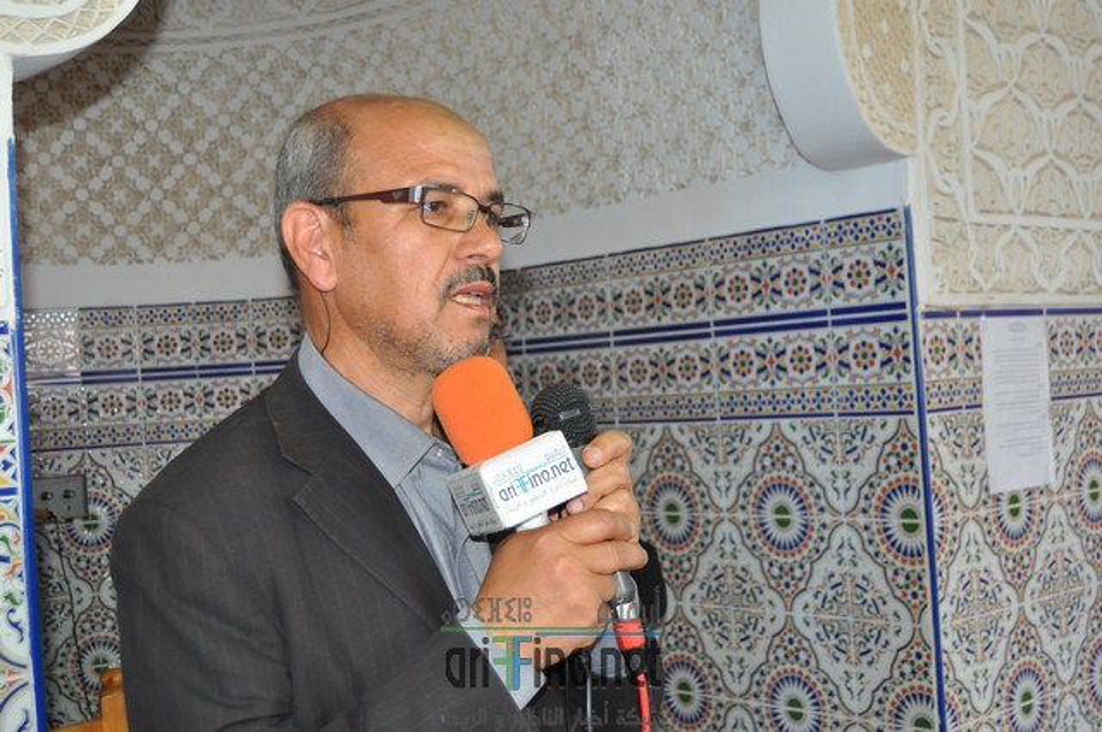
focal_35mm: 48
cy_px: 366
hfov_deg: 41.2
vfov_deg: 28.0
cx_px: 551
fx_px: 1467
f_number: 4.5
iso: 800
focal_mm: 32
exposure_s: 1/60
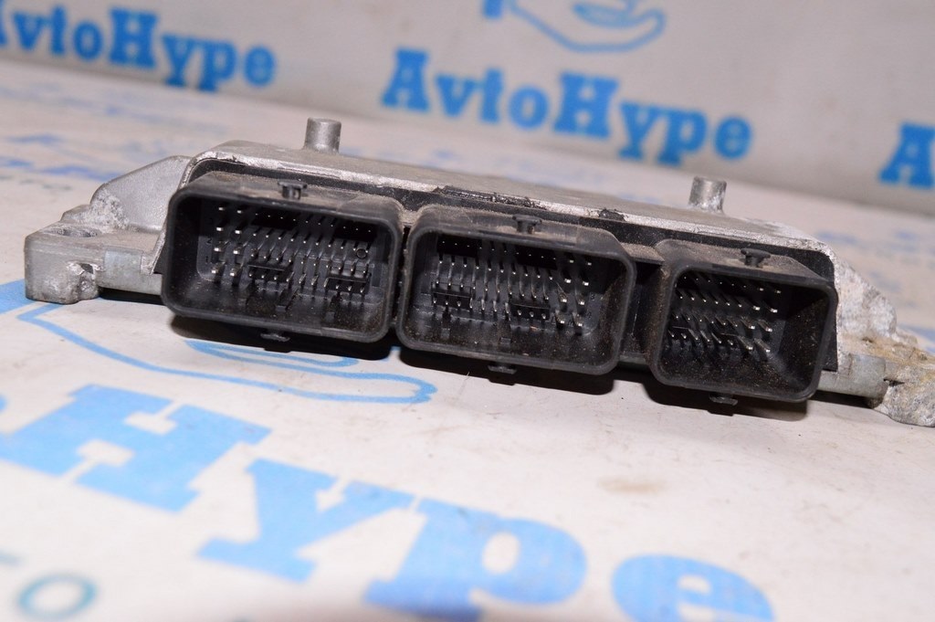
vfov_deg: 31.8
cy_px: 311
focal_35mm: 42
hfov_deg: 46.4
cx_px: 468
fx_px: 1090
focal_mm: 28
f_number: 8
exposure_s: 1/160
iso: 1600
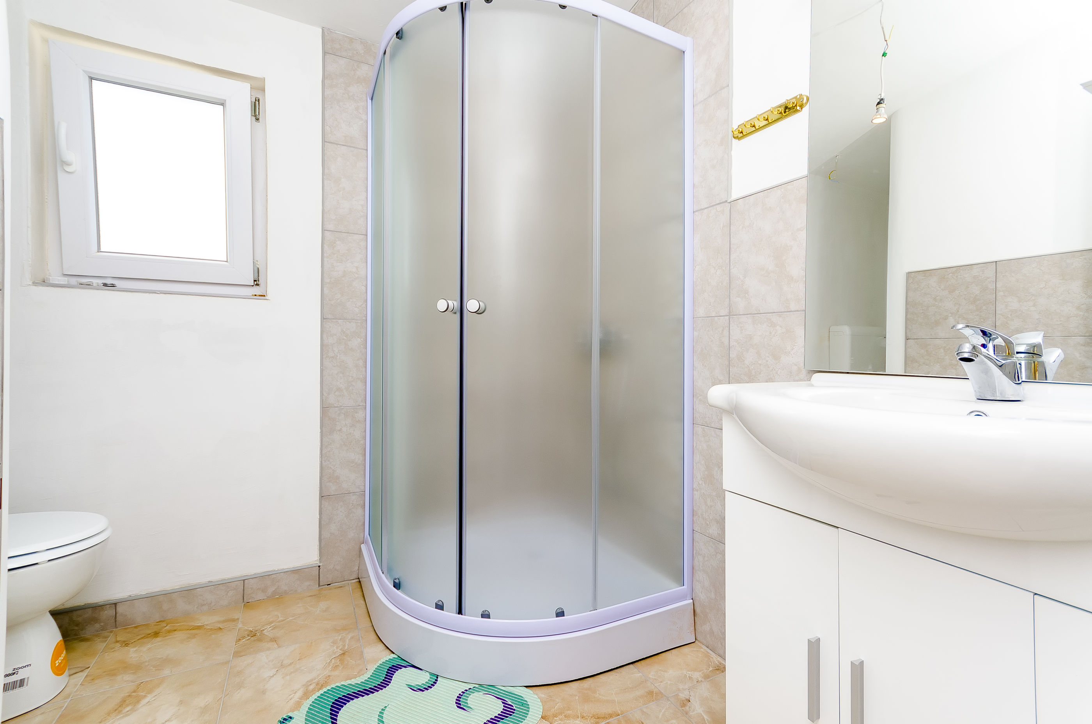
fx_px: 454
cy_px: 362
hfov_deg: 100.5
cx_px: 546
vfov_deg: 77.1
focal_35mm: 15
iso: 250
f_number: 6.3
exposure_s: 1/200
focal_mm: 10
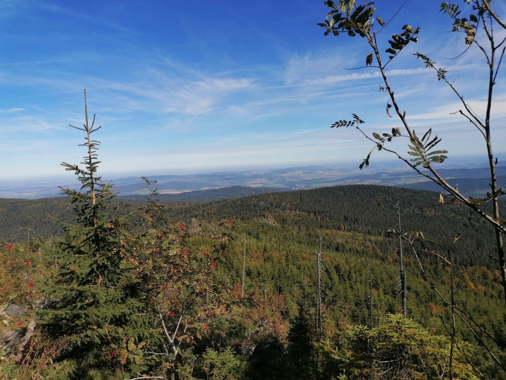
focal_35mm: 27
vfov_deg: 51.4
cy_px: 190
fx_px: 395
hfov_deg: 65.3
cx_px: 253
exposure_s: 1/2092
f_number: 1.8
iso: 50
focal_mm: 4.75
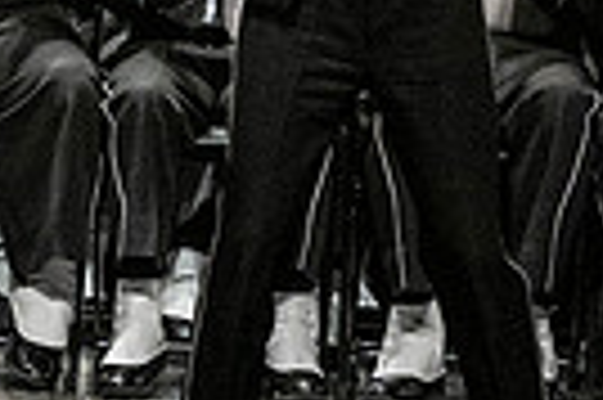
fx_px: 15676
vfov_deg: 1.5
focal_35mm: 937
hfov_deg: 2.2
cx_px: 9
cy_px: -234
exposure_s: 1/500
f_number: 4
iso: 4000
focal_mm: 145
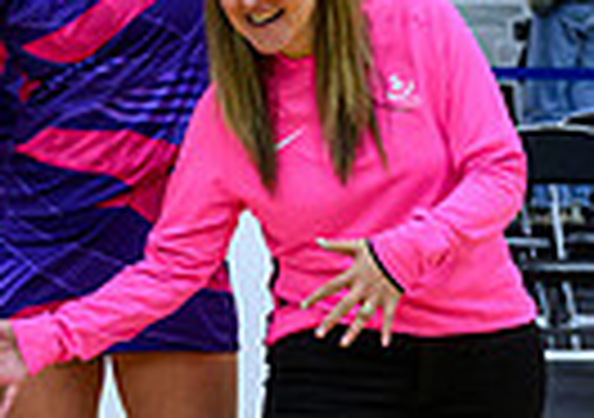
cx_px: -585
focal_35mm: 209
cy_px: 140
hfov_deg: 9.1
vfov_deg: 6.8
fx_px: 3510
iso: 4000
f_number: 3.5
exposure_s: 1/800
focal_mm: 40
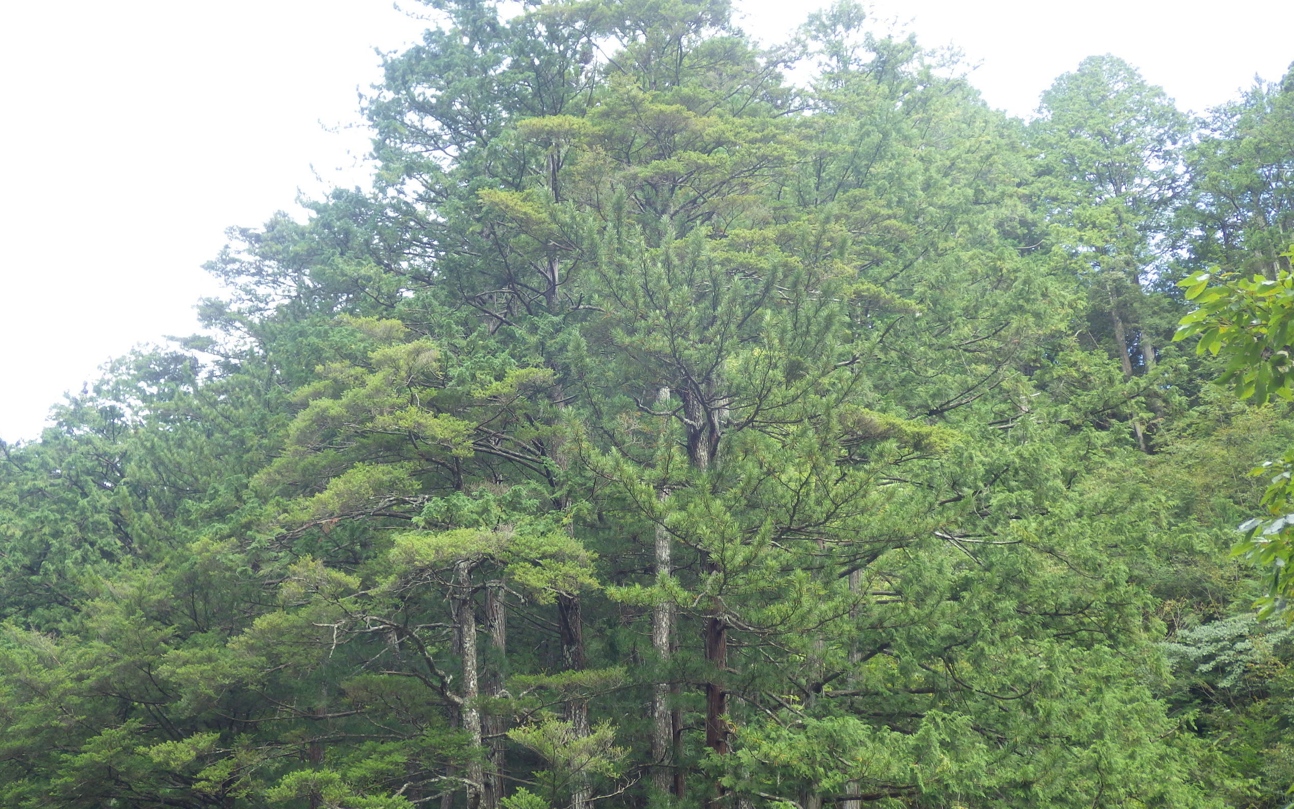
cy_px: 413
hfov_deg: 47.2
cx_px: 642
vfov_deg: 30.5
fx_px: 1481
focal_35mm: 42
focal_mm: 6.9
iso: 125
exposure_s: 1/80
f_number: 3.7
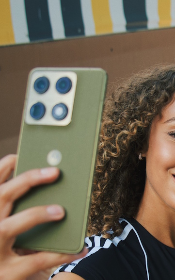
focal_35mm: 103
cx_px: 219
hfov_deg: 12.4
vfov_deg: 20.0
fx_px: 785
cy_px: 217
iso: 160
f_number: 4
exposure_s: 1/160
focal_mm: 24
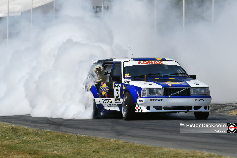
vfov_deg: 4.6
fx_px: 1975
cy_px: 79
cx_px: 118
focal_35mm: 300
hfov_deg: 6.9
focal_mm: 200
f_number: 7.1
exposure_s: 1/400
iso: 100
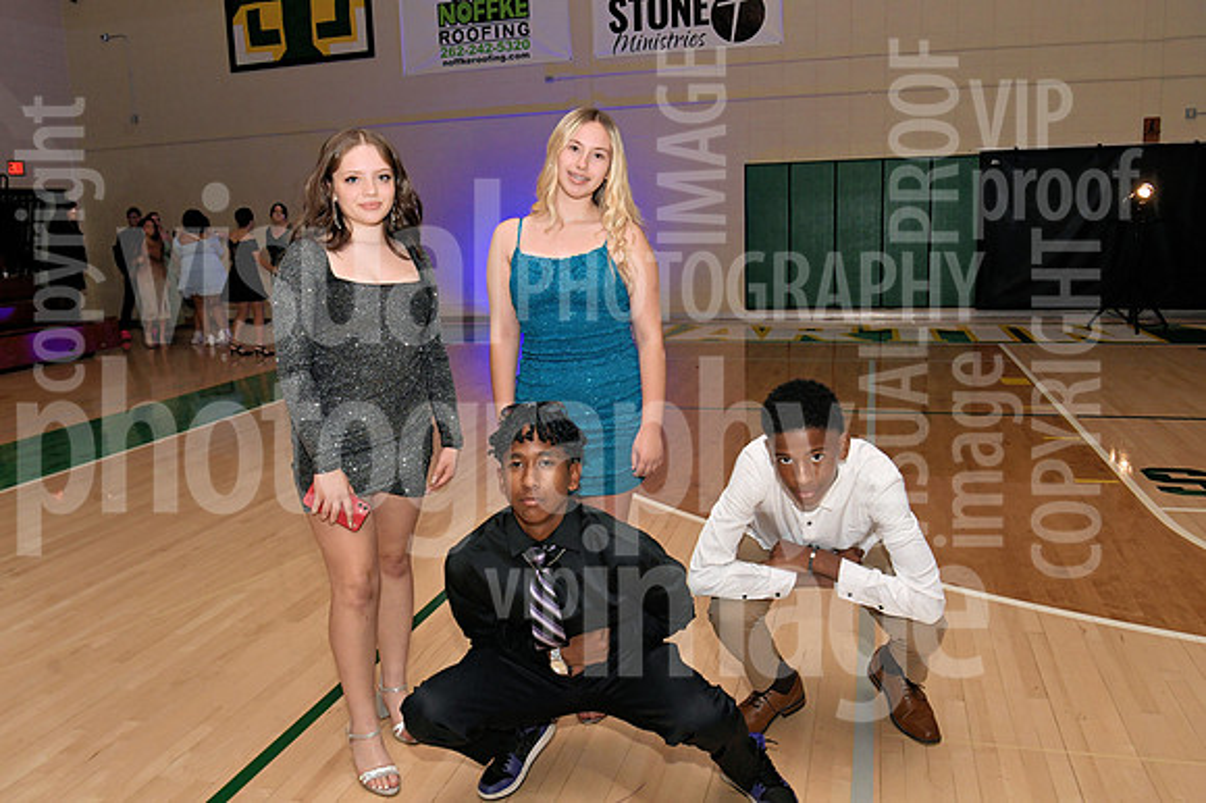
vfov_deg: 46.4
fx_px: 937
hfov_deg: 65.5
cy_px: 402
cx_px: 603
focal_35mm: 28
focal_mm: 24
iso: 1600
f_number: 8
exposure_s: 1/100
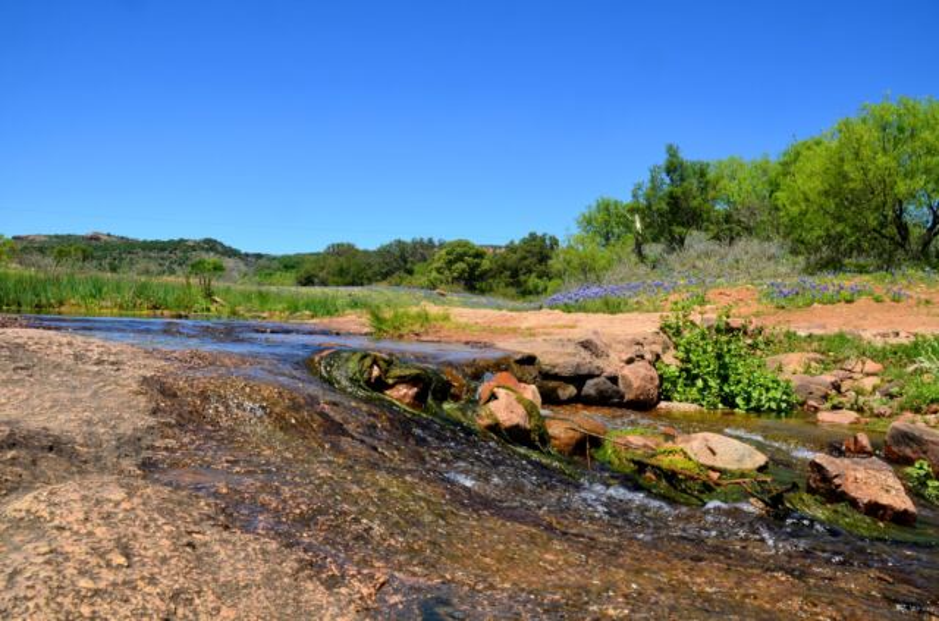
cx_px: 470
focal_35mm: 27
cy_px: 310
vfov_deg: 47.7
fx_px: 702
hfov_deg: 67.5
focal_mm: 18
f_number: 16
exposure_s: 1/125
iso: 200
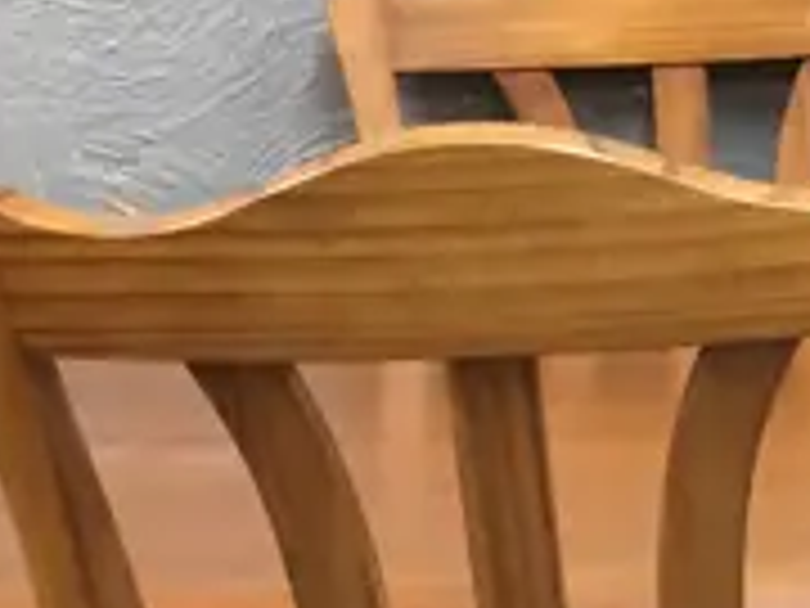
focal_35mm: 165
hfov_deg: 11.6
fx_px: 3861
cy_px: 865
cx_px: 1094
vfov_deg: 8.8
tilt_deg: -15.2
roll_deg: +1.1
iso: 64
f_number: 2.2
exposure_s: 1/17
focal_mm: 4.15
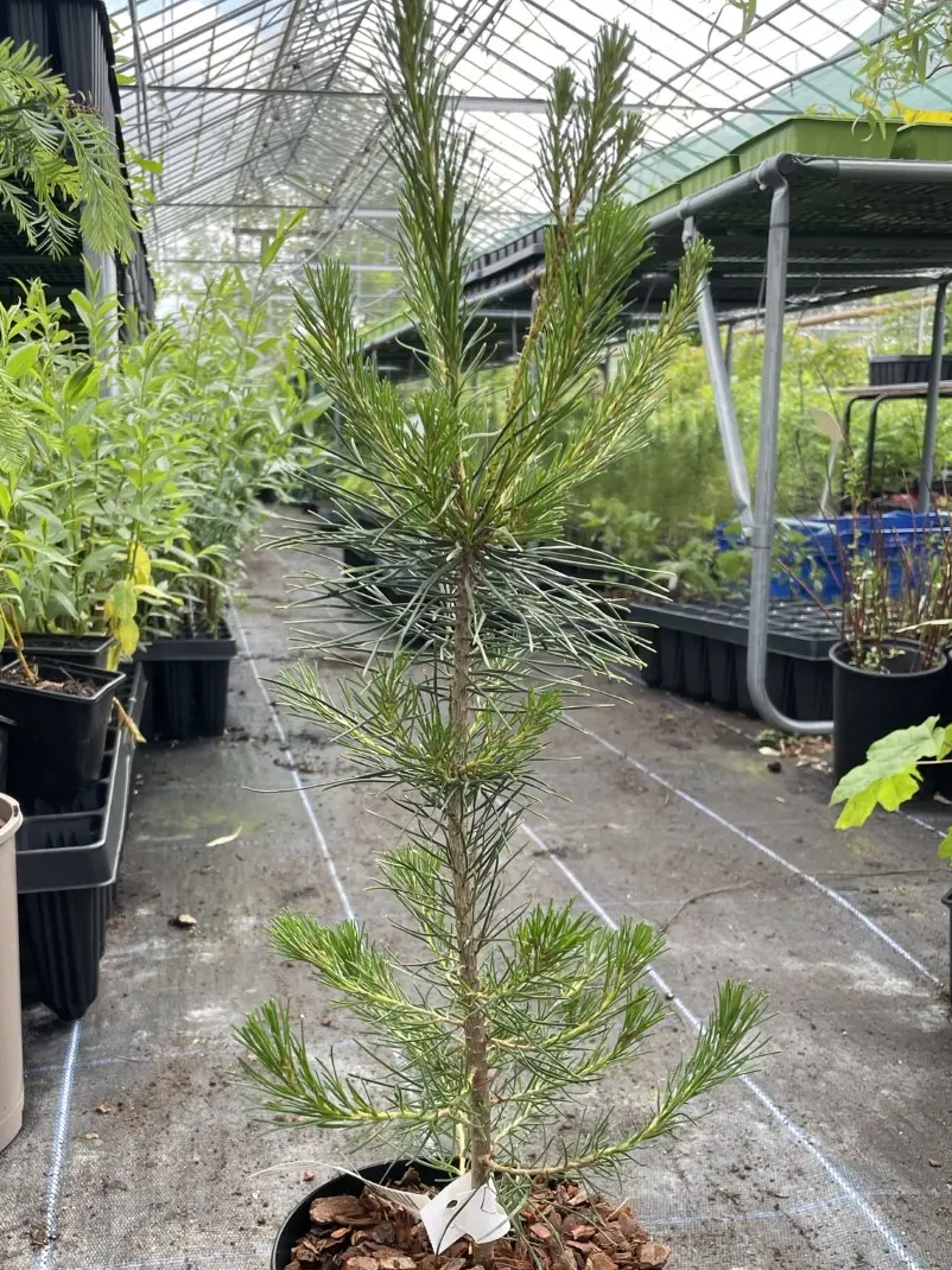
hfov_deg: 40.4
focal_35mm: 35
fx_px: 1284
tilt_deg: -13.0
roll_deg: -0.3
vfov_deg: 52.4
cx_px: 361
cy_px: 730
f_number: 1.6
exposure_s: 1/310
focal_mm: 4.2
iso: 32
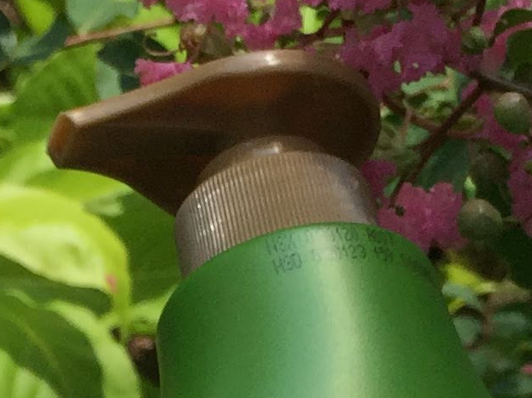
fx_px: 2336
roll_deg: -25.2
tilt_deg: -30.0
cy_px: 682
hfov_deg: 12.9
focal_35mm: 152
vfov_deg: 9.4
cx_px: 107
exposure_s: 1/4405
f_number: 2.2
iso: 32
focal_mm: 4.15
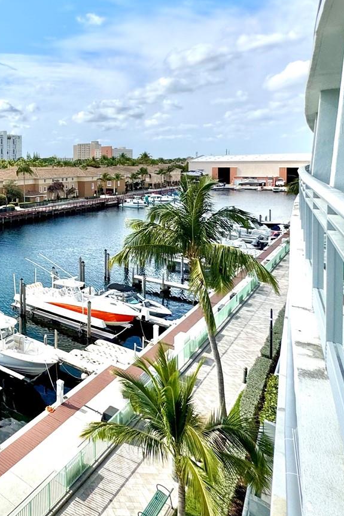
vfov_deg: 65.6
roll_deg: +1.0
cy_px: 172
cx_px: -53
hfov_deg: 38.0
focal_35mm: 27
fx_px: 387
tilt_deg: -1.3
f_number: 2.2
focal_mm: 2.22
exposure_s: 1/3546
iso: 50
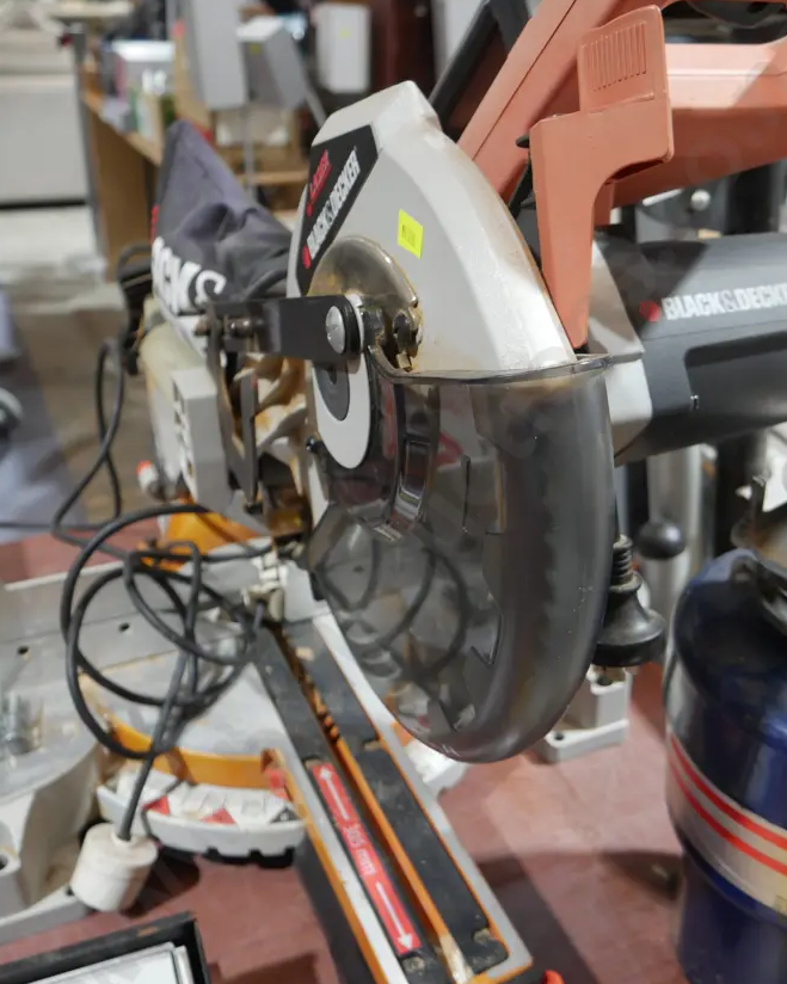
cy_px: 517
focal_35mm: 34
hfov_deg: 43.2
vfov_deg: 52.8
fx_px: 990
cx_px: 447
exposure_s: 1/60
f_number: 3.5
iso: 800
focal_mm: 14
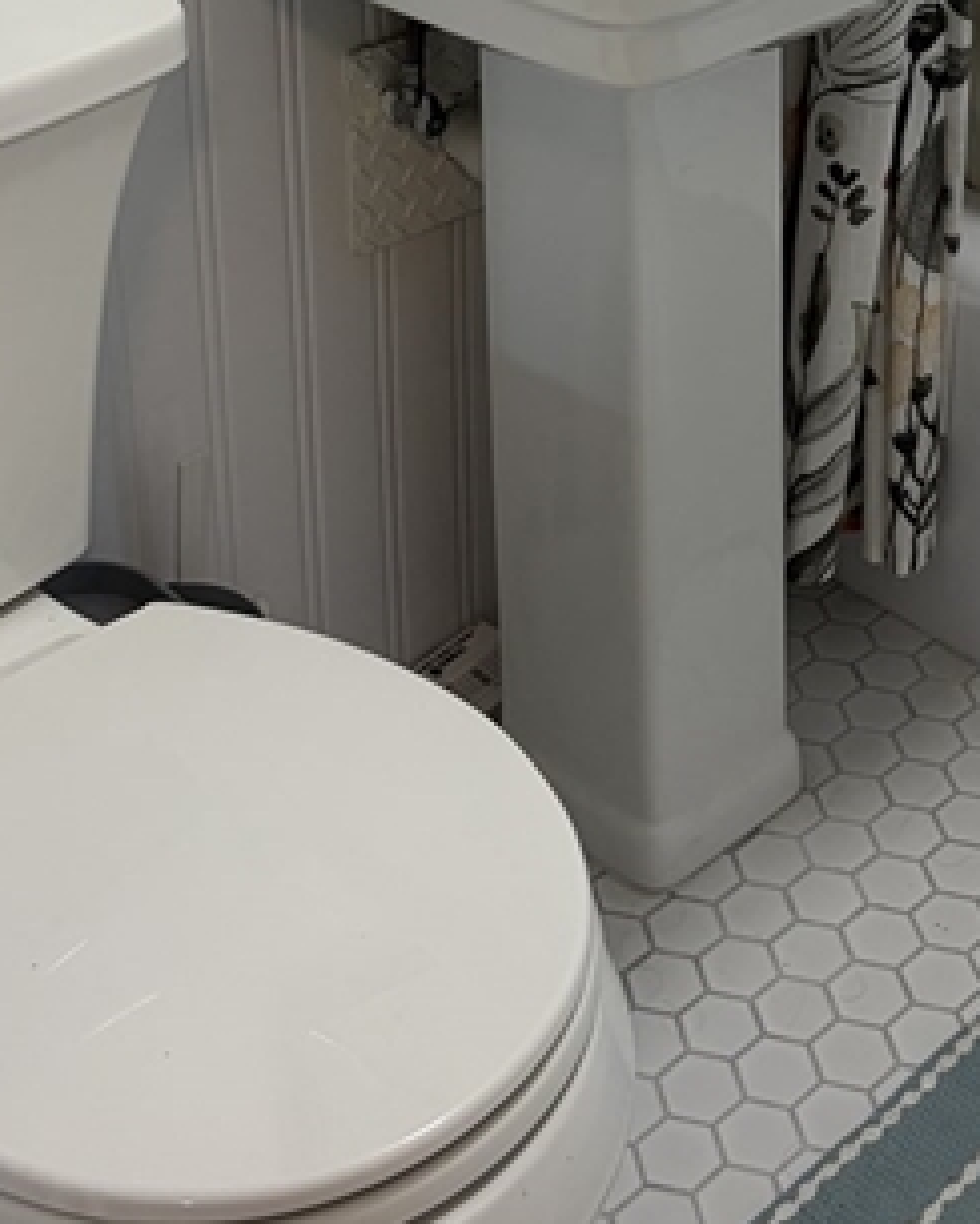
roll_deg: +0.3
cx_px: 655
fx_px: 2320
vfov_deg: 26.8
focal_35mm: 64
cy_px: -169
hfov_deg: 23.7
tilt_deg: -17.8
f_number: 1.6
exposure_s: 1/120
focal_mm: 5.96
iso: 125
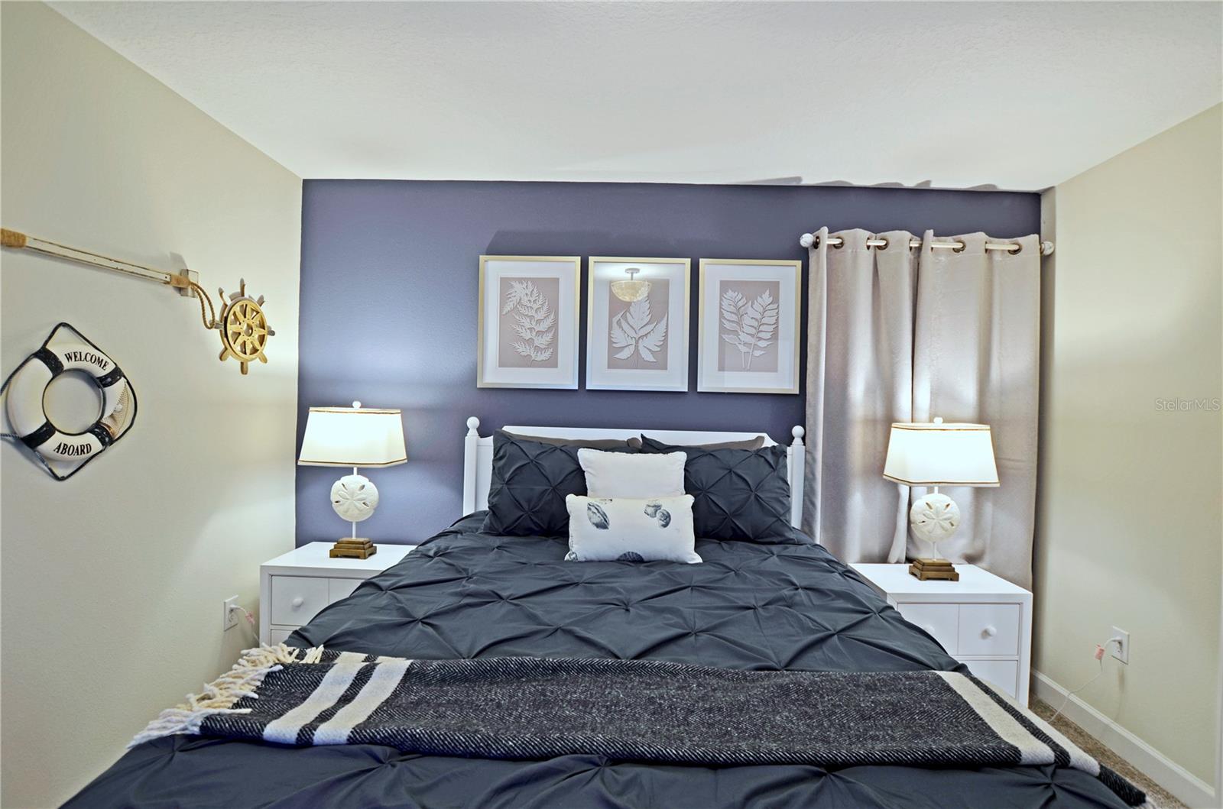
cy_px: 404
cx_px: 612
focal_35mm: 15
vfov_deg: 77.0
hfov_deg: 100.5
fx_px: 508
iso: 125
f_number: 4.5
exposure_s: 1/10
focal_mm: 10
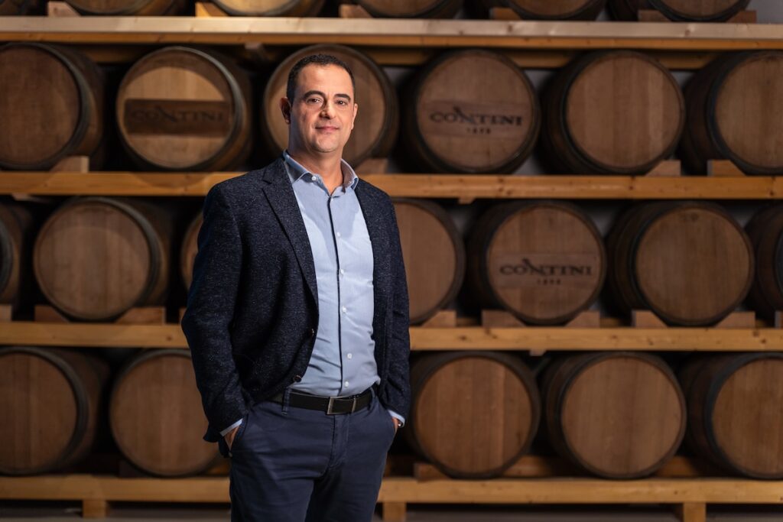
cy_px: 261
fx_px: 1392
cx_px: 392
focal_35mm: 64
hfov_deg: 31.4
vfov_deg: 21.2
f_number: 3.2
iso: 320
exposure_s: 1/200
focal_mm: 64
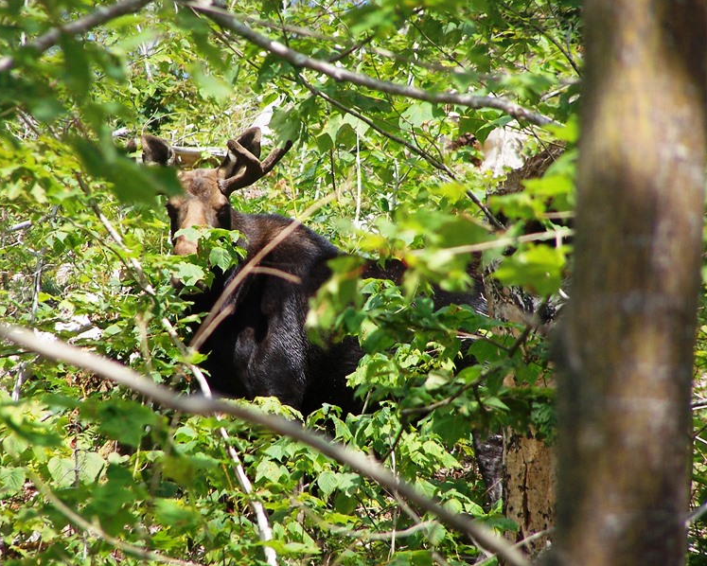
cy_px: 283
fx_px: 8309
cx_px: 329
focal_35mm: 397
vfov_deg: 3.9
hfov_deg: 4.9
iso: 80
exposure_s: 1/500
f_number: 3.7
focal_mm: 63
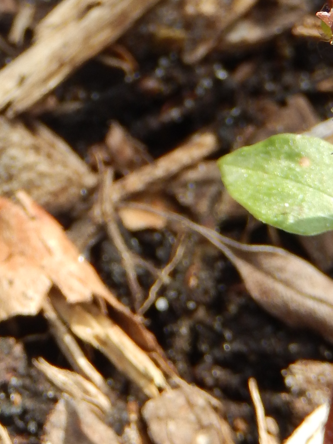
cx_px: -4
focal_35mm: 161
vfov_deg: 12.0
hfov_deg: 9.2
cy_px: -116
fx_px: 2065
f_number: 4.5
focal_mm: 9.2
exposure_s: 1/100
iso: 125
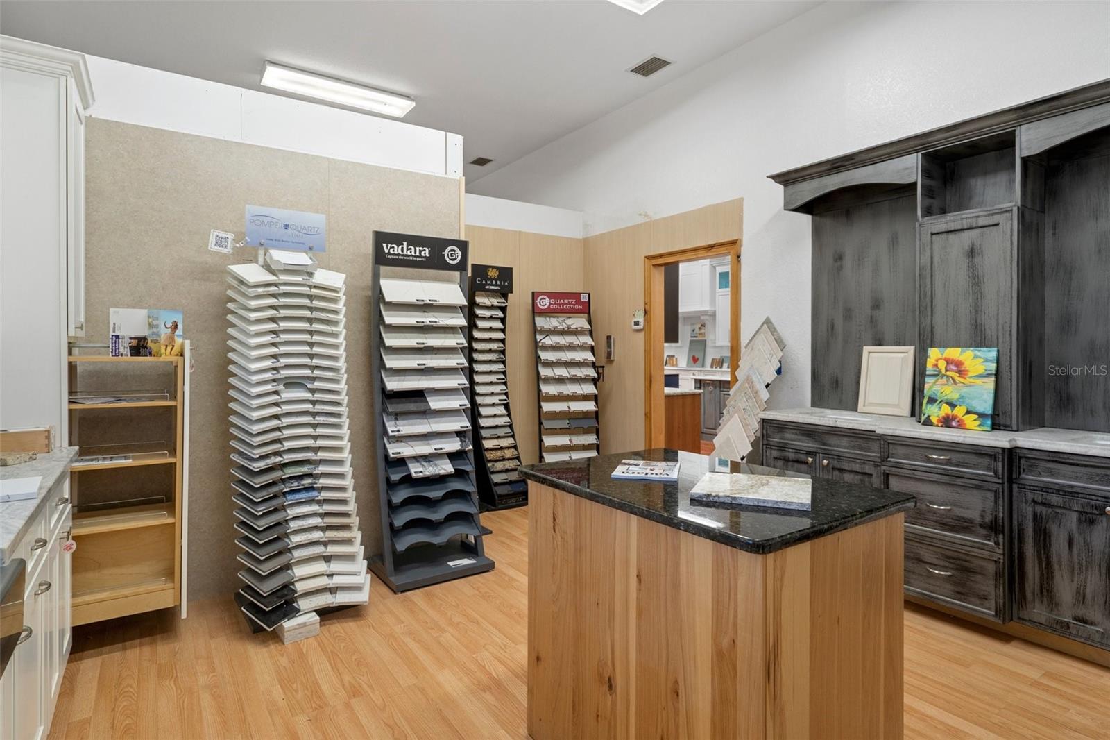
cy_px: 370
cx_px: 555
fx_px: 586
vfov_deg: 64.5
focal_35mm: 19
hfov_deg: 86.9
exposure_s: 1/2.5
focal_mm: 19
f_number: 8
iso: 640
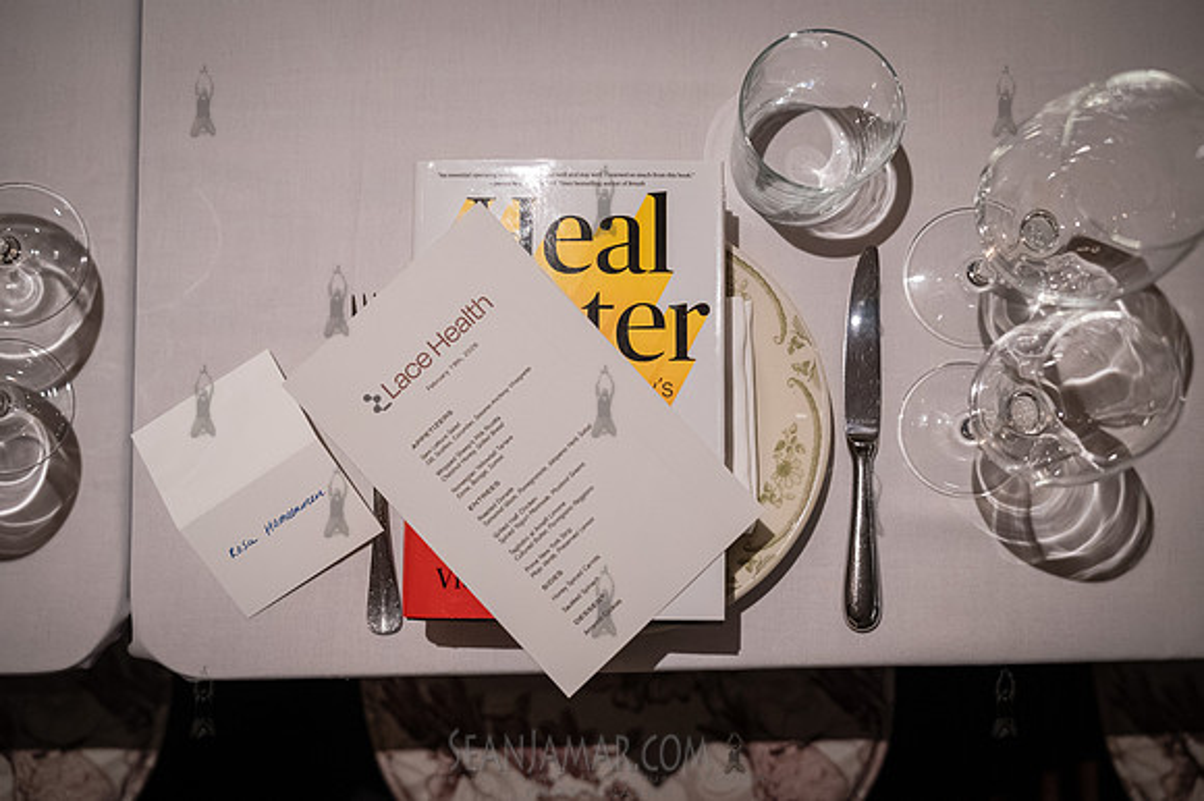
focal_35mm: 38
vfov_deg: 35.1
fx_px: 1265
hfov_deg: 50.9
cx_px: 602
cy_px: 400
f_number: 2.8
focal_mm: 35
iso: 12800
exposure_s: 1/250
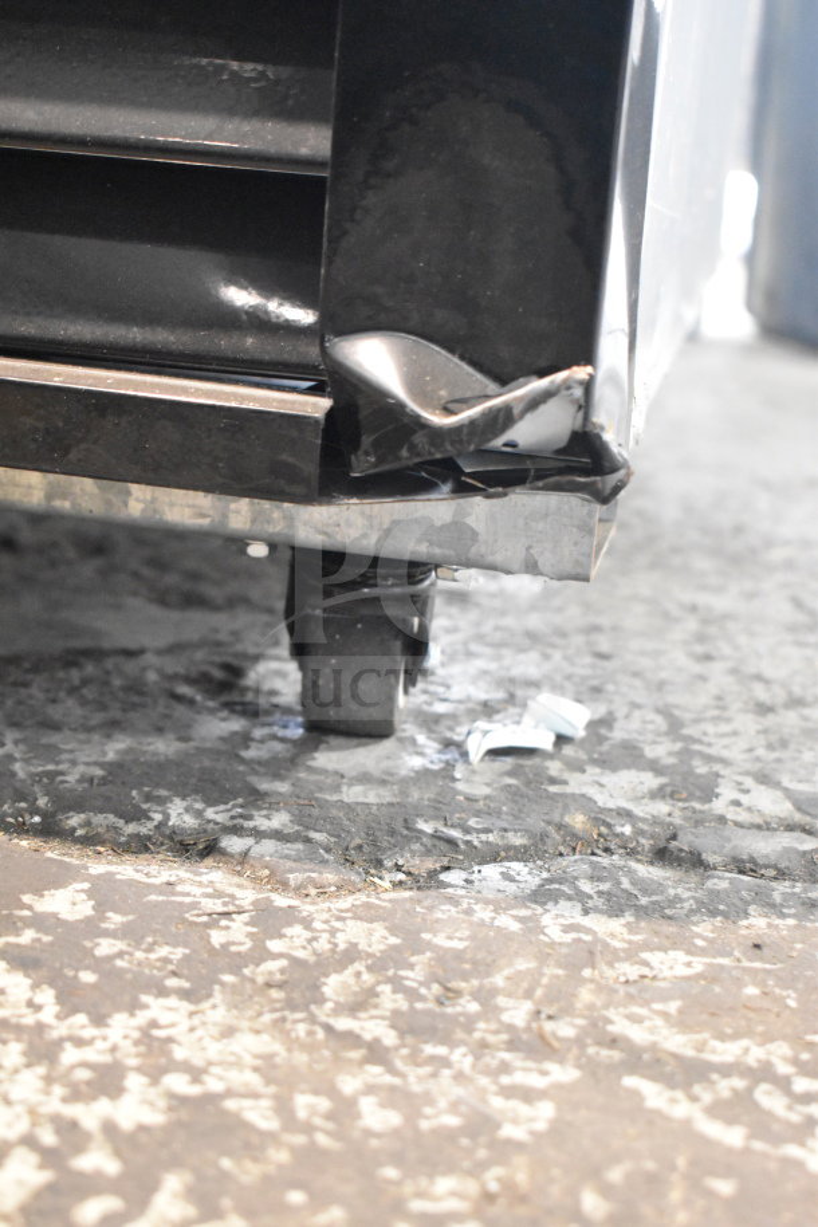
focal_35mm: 57
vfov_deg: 35.1
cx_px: 409
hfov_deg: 23.8
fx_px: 1943
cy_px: 614
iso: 8000
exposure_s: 1/60
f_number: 4.8
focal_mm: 38
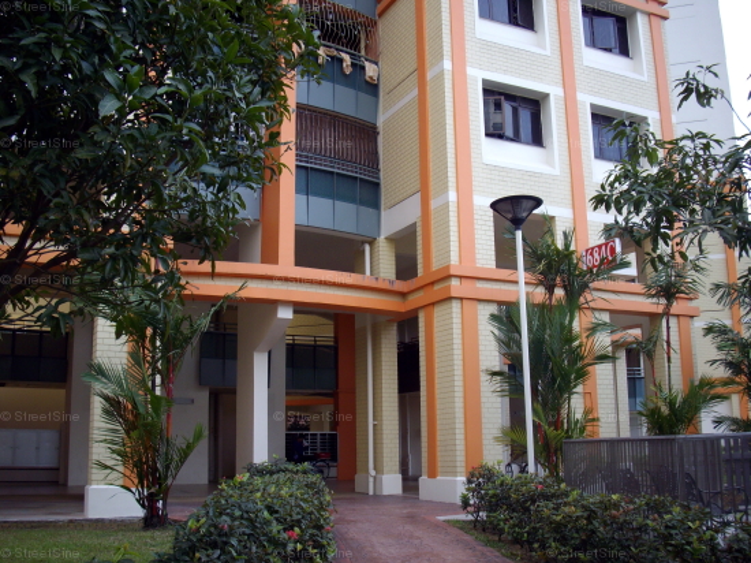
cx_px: 376
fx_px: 802
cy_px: 282
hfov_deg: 50.2
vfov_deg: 38.6
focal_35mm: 37
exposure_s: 1/200
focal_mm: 6.2
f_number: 2.8
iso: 80
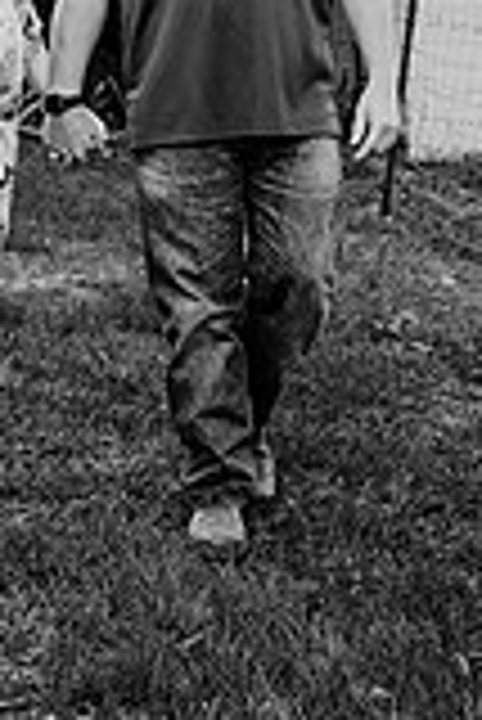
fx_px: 1743
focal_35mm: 87
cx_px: 324
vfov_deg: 22.8
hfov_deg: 15.7
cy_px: 79
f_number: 2.8
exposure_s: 1/320
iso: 160
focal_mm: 24
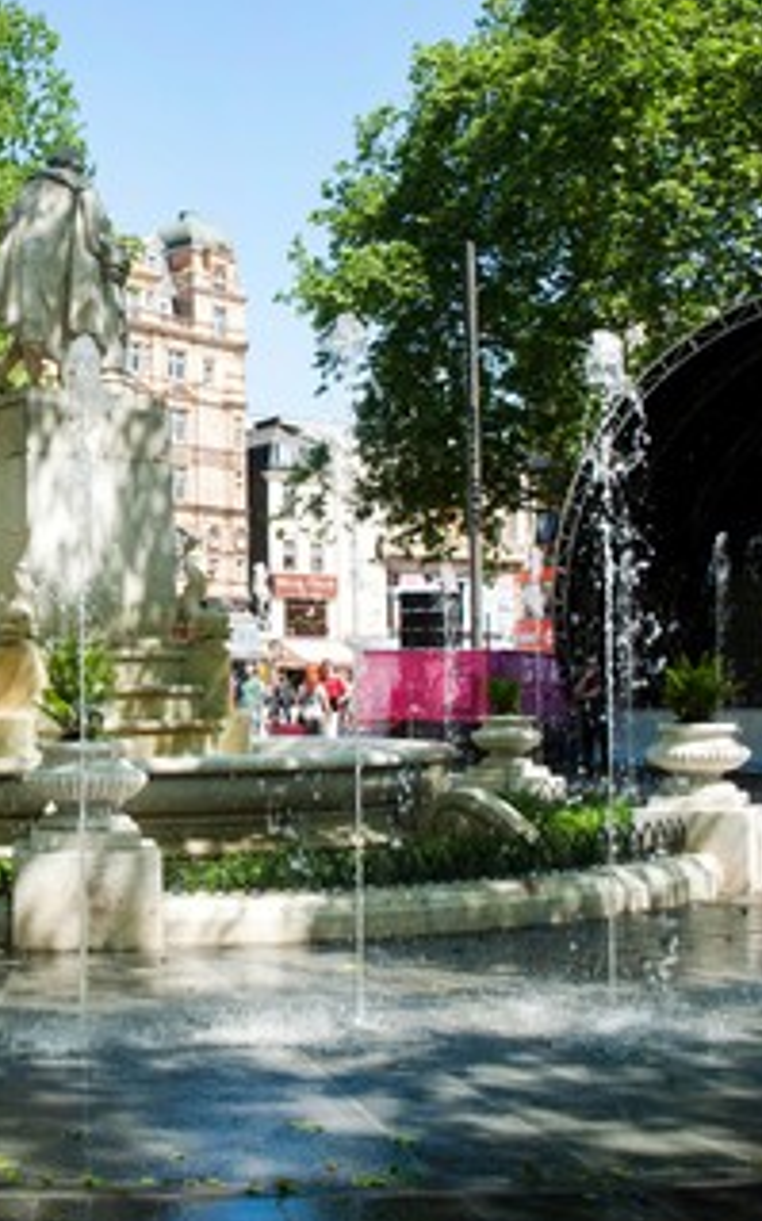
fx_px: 1797
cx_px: 31
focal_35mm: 54
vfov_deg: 37.5
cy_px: 582
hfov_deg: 23.1
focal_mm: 22
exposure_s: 1/250
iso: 200
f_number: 8
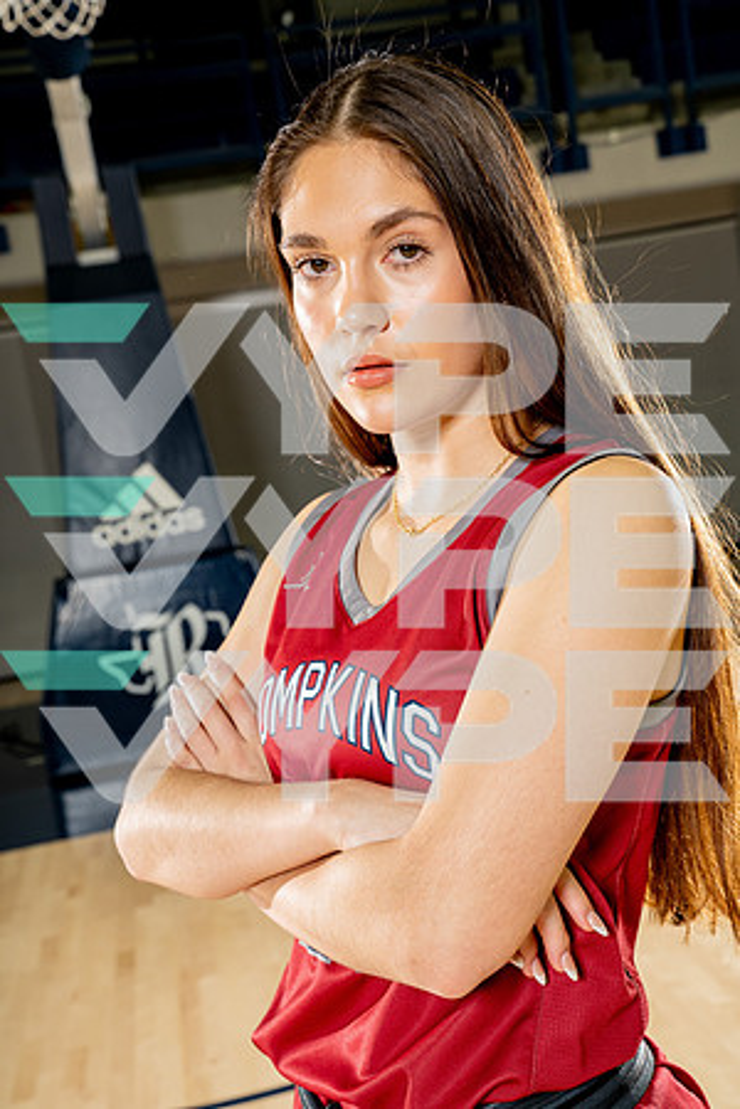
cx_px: 370
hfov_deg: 26.0
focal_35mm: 52
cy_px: 554
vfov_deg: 38.2
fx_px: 1603
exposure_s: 1/250
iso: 640
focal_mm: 52
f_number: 8
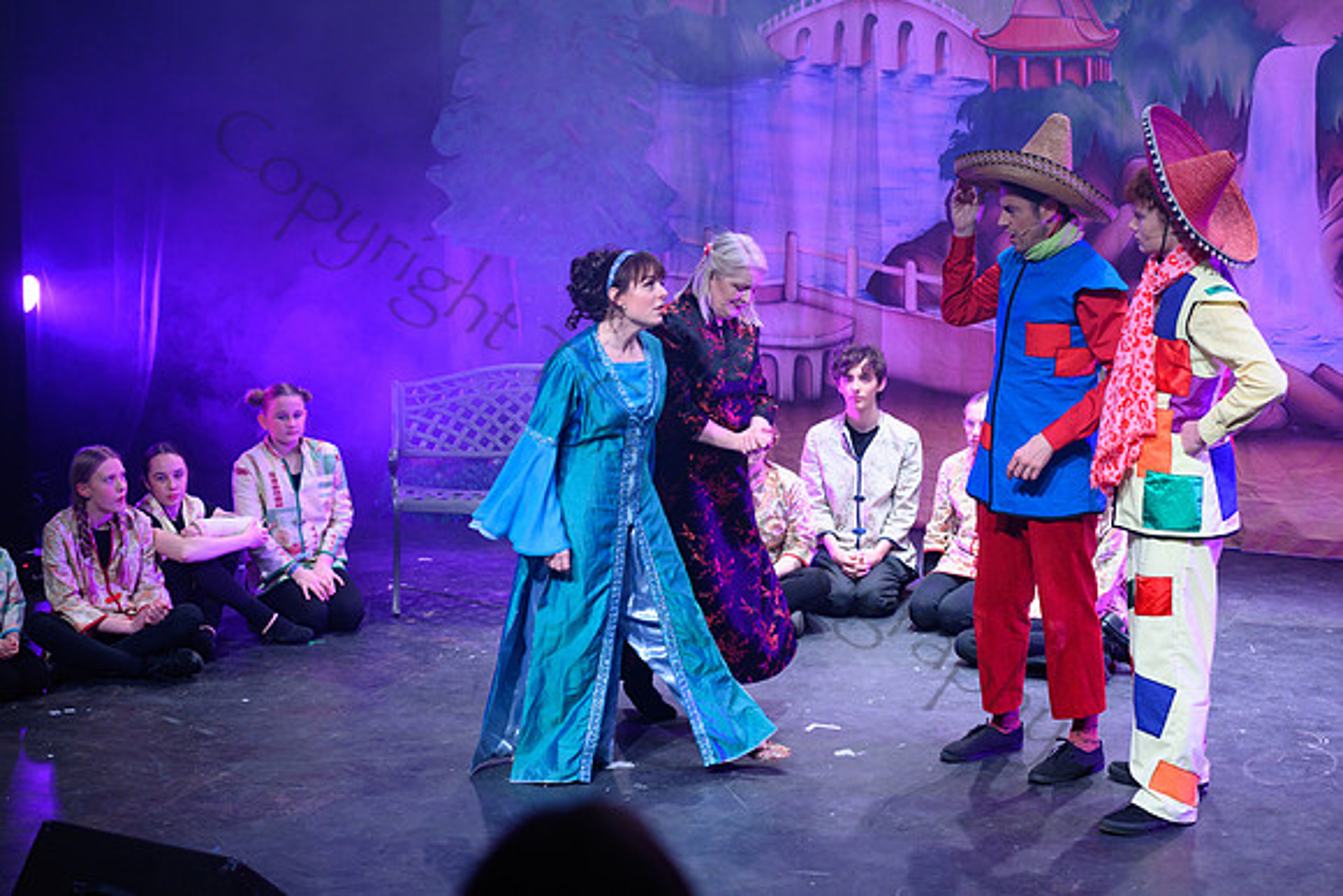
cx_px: 672
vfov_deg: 19.5
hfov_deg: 28.8
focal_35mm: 70
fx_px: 2612
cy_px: 448
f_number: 2.8
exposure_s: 1/200
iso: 1000
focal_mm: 70
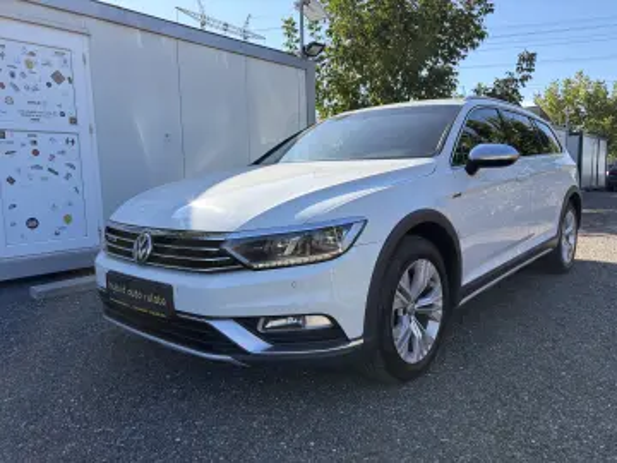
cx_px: 308
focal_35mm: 26
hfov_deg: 67.3
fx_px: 463
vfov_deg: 53.1
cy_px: 232
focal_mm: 5.96
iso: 64
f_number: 1.6
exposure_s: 1/1706
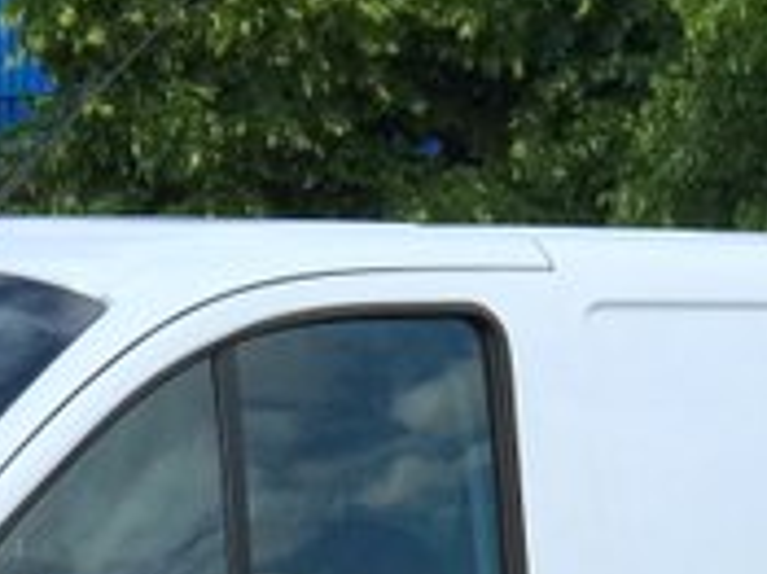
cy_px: 1047
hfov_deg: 7.6
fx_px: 5779
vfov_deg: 5.6
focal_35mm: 261
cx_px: 18
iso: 20
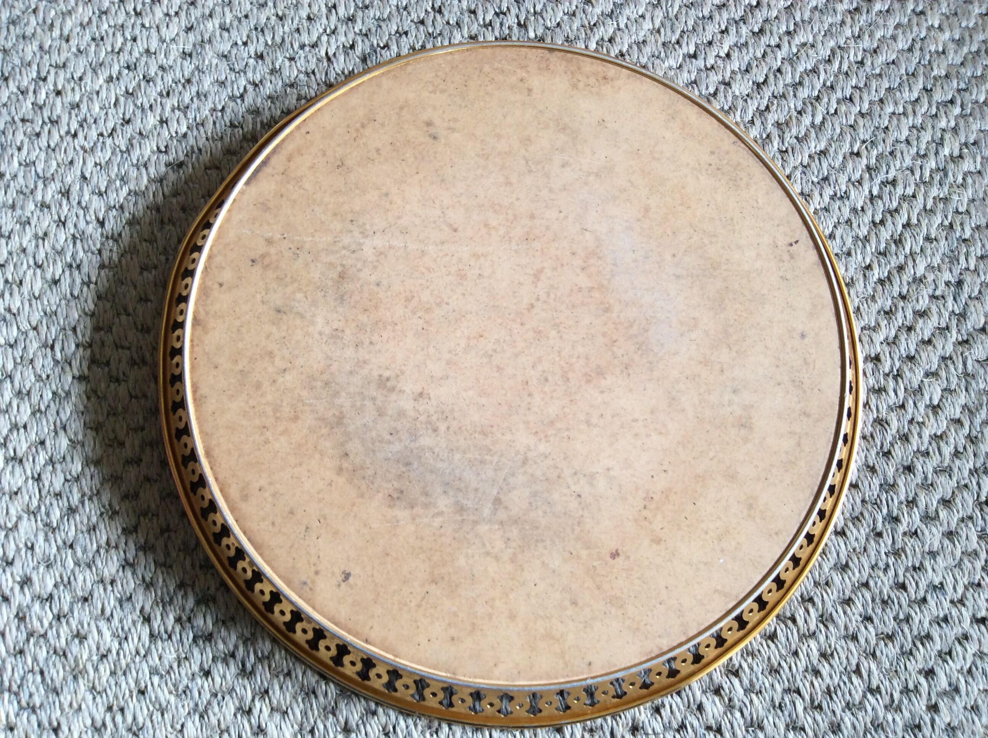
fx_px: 912
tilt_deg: -76.5
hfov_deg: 56.9
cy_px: 369
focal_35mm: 32
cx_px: 494
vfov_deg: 44.1
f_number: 2.4
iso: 64
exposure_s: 1/25
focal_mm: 3.3
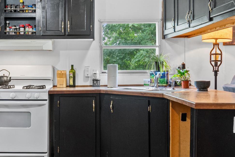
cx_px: 78
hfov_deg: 45.4
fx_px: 276
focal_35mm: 42
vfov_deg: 31.7
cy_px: 73
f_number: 8
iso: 400
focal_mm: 11
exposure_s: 1/1.67
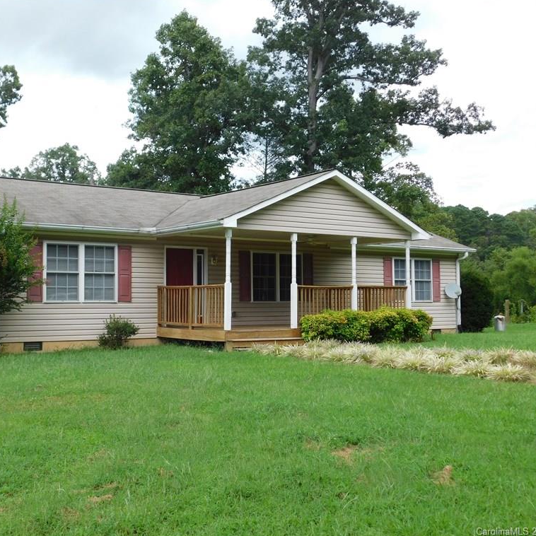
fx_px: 753
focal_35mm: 43
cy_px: 267
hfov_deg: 38.9
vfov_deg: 39.2
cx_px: 195
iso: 125
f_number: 3.5
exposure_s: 1/500
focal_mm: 6.3
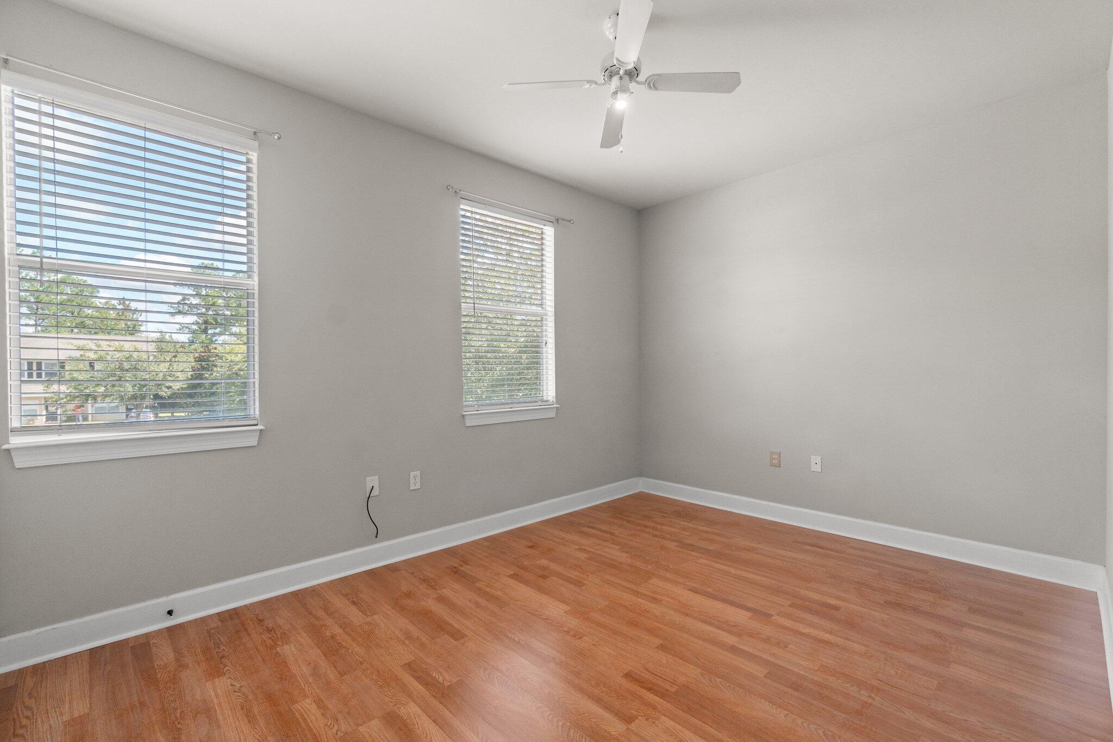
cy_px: 371
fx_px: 464
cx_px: 556
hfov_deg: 100.4
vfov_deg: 77.3
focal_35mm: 15
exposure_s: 1/4
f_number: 8
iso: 400
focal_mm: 10
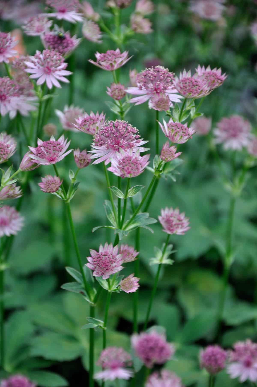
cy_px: 194
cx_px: 128
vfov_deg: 13.1
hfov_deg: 8.7
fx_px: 1691
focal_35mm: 158
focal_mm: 105
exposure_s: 1/125
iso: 250
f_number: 5.6
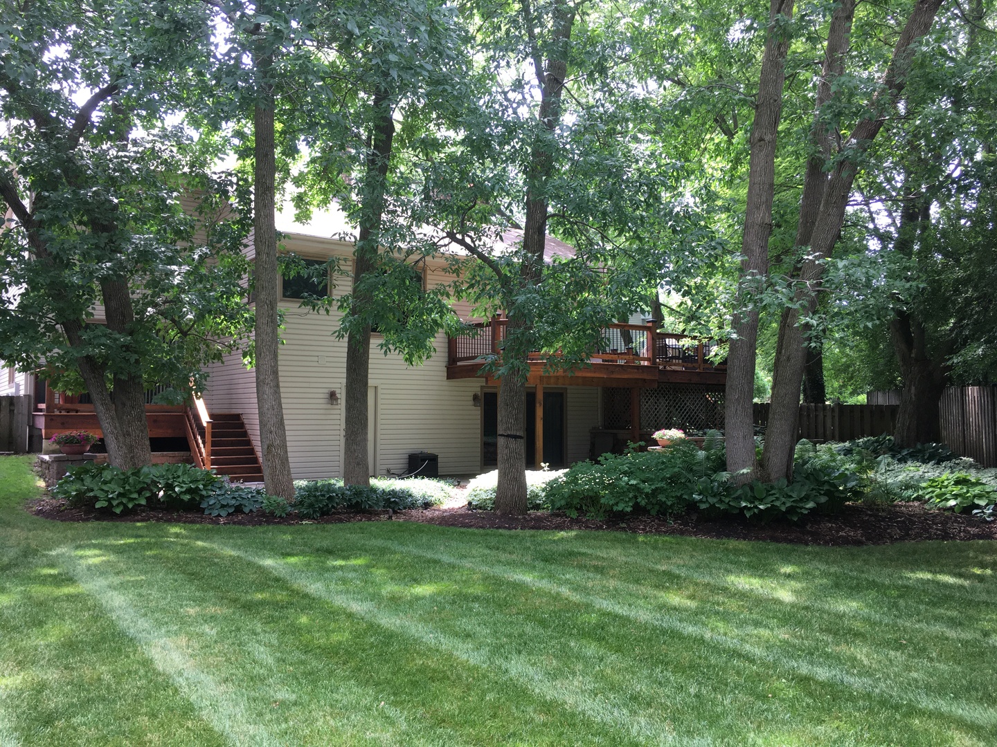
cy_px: 374
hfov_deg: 61.7
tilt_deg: +2.1
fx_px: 835
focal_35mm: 29
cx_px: 498
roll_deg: +0.0
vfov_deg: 48.2
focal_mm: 4.15
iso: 40
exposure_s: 1/120
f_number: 2.2
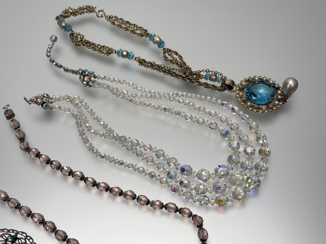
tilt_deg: -55.5
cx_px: 163
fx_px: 452
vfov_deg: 30.3
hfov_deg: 39.7
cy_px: 122
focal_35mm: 48
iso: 50
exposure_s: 1/138
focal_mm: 6.76
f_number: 1.78
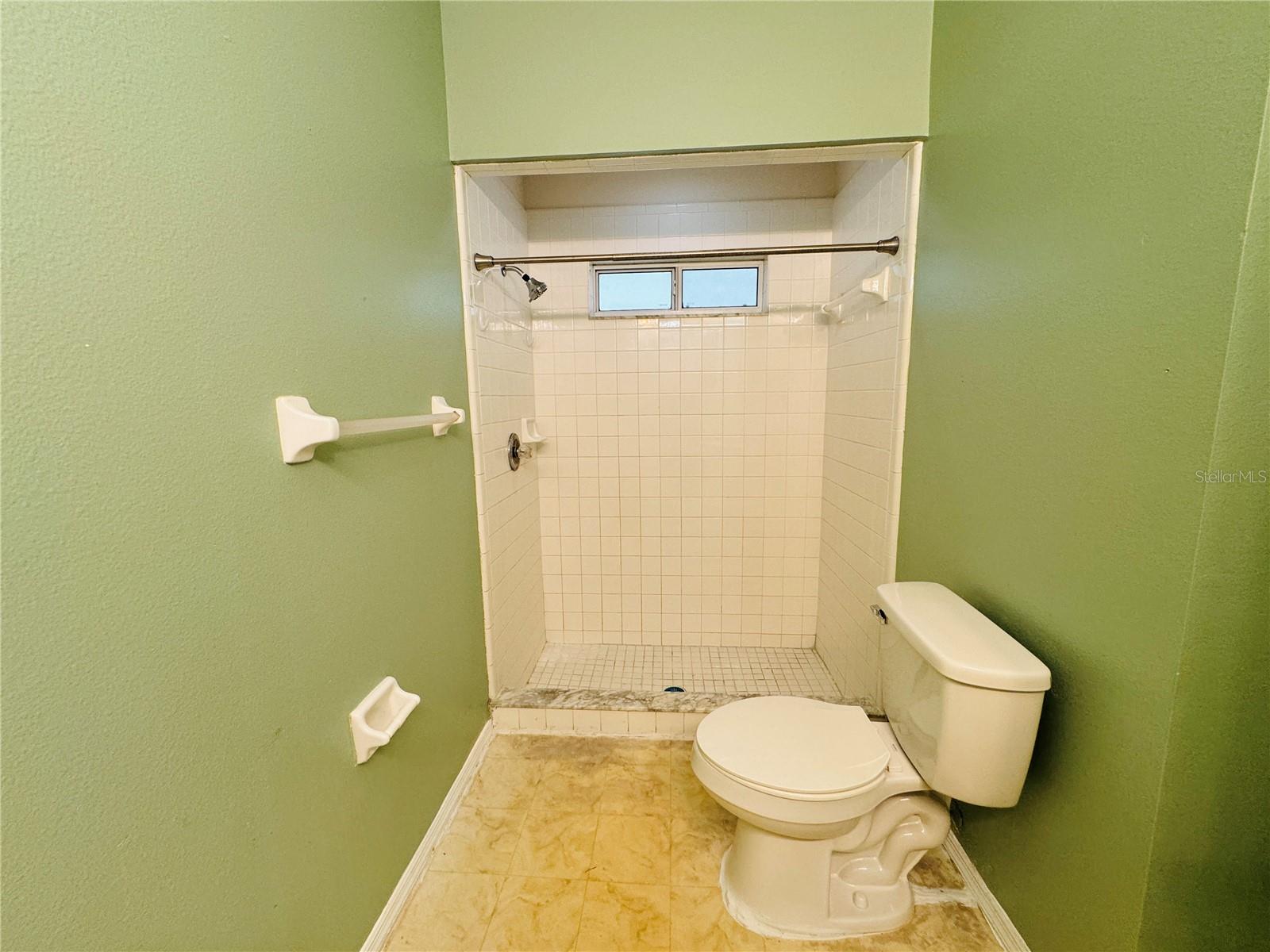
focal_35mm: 14
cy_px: 476
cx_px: 635
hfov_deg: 102.1
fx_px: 514
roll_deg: +0.1
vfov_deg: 85.7
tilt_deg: -9.4
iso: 160
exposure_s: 1/60
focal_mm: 2.22
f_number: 2.2
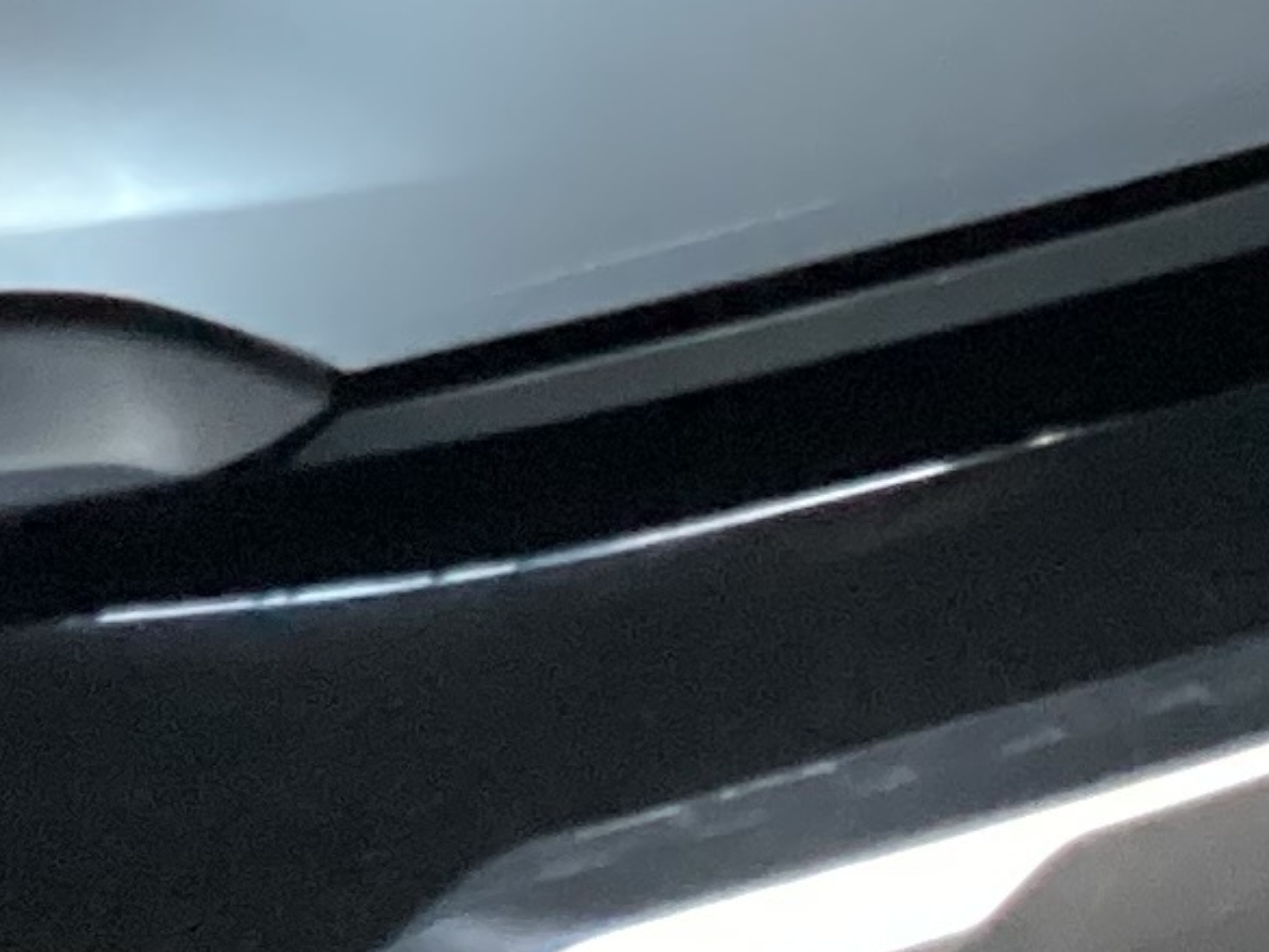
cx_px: 193
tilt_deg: -19.5
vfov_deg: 8.1
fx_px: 6343
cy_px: -1021
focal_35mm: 173
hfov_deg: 11.4
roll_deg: +0.1
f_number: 2.4
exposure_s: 1/60
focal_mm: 3.3
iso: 320
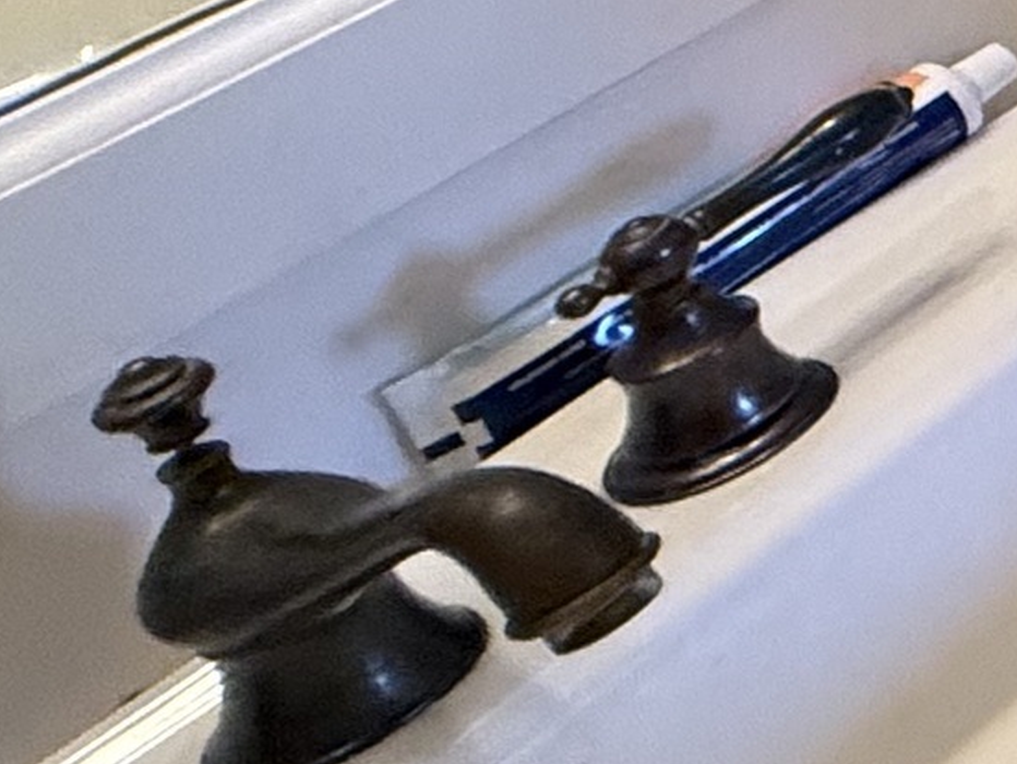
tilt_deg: -16.9
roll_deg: +4.1
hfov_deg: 12.8
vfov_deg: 15.5
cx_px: 2794
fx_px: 2293
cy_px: -712
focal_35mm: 78
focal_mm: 2.22
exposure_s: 1/60
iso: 320
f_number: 2.2
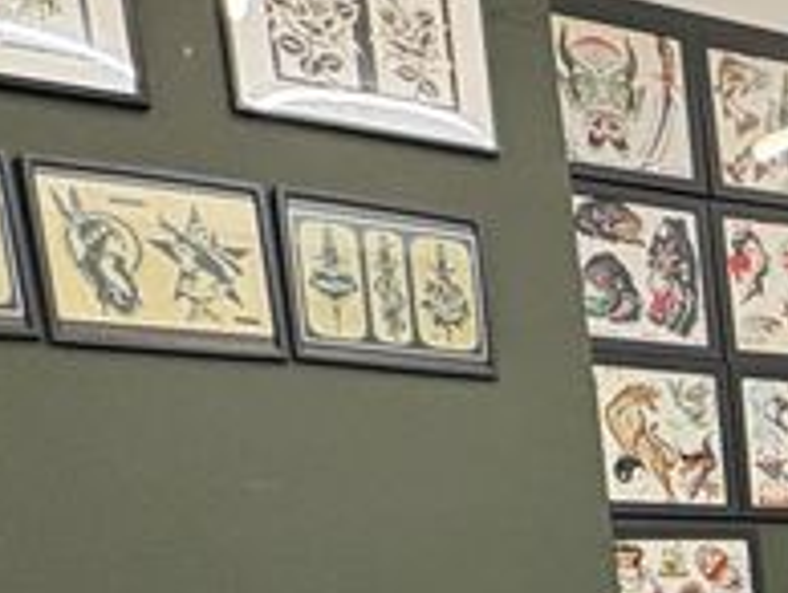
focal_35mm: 80
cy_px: 993
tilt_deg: -11.1
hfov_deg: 18.8
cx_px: 1422
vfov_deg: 16.2
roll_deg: +3.1
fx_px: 1823
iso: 250
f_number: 2.2
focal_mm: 2.22
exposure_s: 1/50
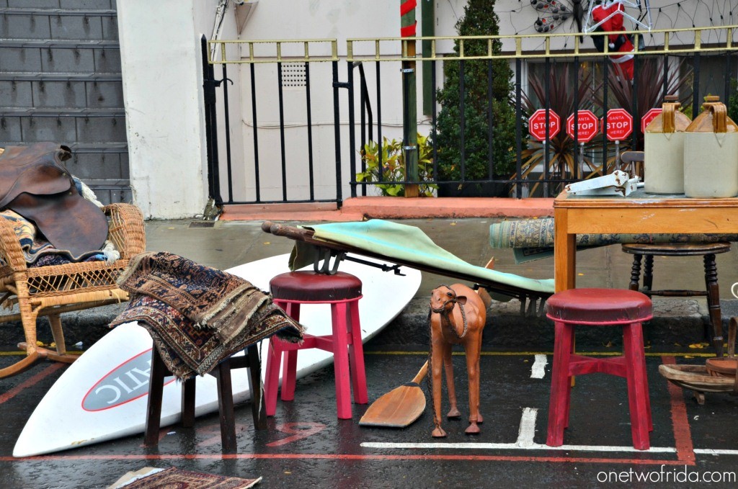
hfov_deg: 21.0
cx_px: 369
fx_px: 1995
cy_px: 244
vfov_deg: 14.0
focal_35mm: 98
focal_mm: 65
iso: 400
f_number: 10
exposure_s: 1/200
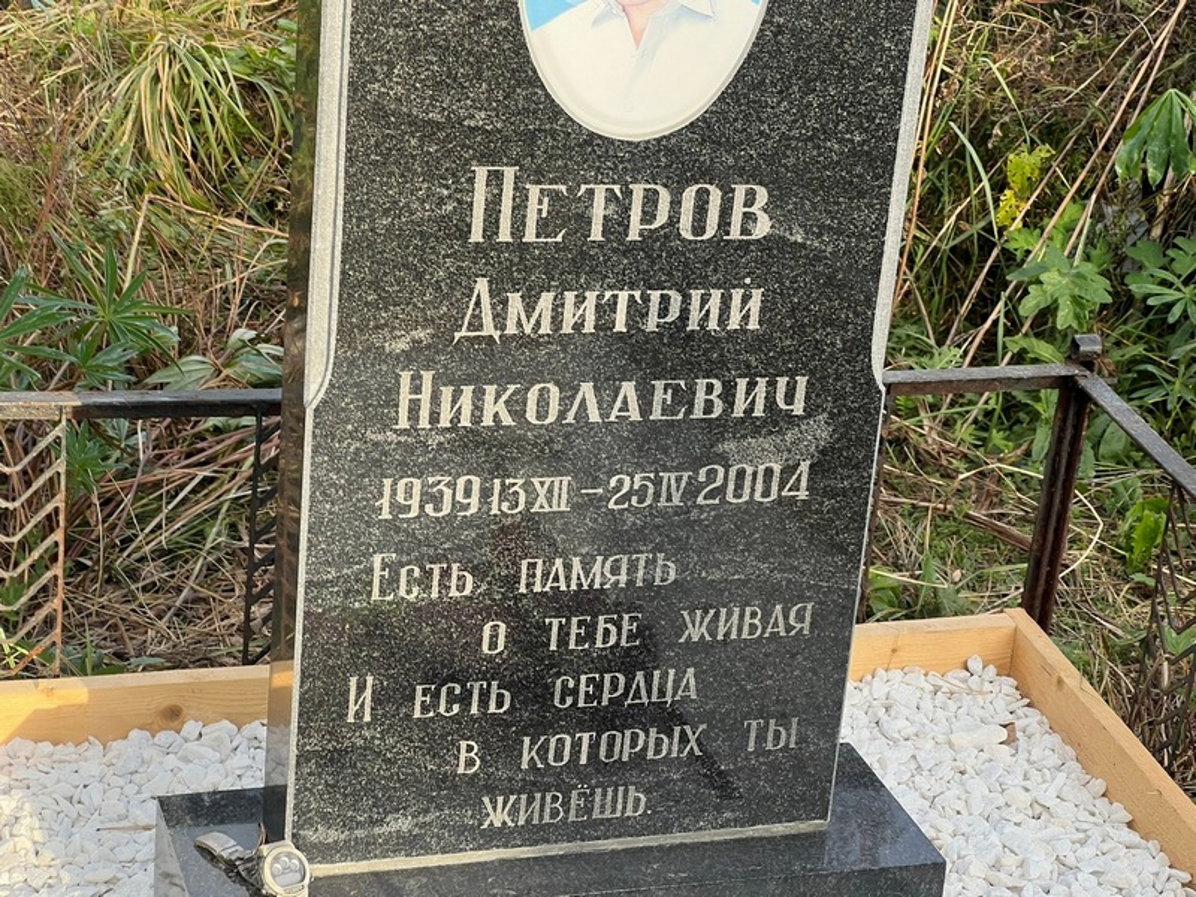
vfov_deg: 19.1
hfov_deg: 25.3
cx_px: 598
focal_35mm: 77
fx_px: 2660
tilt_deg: -24.7
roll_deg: -1.4
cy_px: 448
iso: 32
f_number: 2.8
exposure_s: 1/214
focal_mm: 9
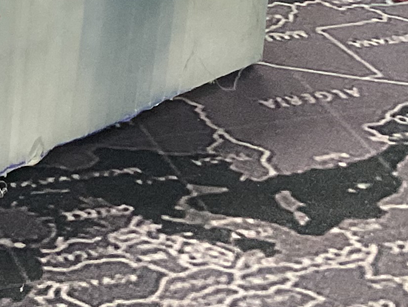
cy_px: -169
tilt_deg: -21.7
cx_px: -223
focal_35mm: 142
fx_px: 1674
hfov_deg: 13.1
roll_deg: +1.1
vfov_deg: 10.1
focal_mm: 3
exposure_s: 1/33
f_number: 1.8
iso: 320
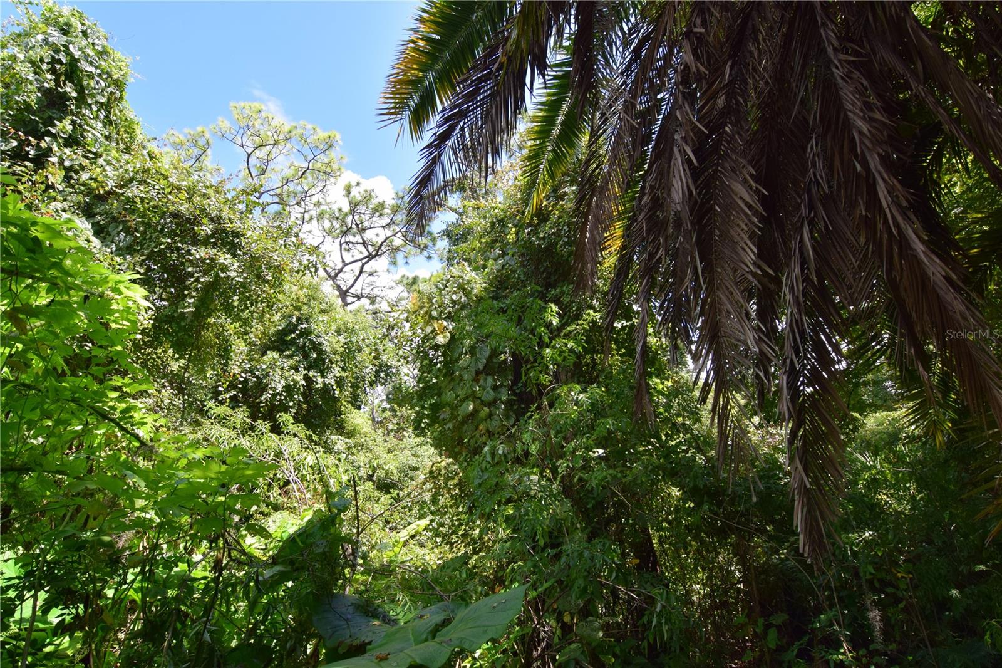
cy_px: 334
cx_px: 501
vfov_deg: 72.0
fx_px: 459
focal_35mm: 16
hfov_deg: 95.0
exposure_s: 1/200
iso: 400
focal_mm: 11
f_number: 10
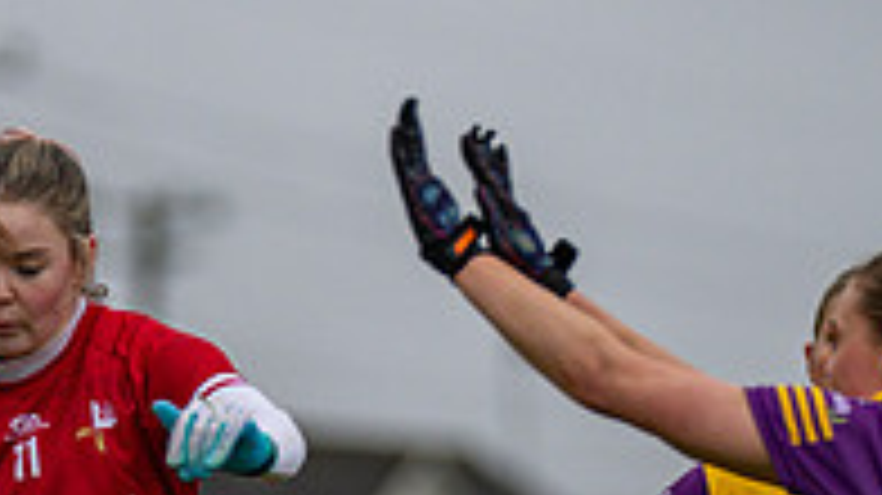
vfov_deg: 1.4
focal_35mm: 891
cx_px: -18
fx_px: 20827
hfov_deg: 2.4
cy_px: 772
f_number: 2.8
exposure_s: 1/1000
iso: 280
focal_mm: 220
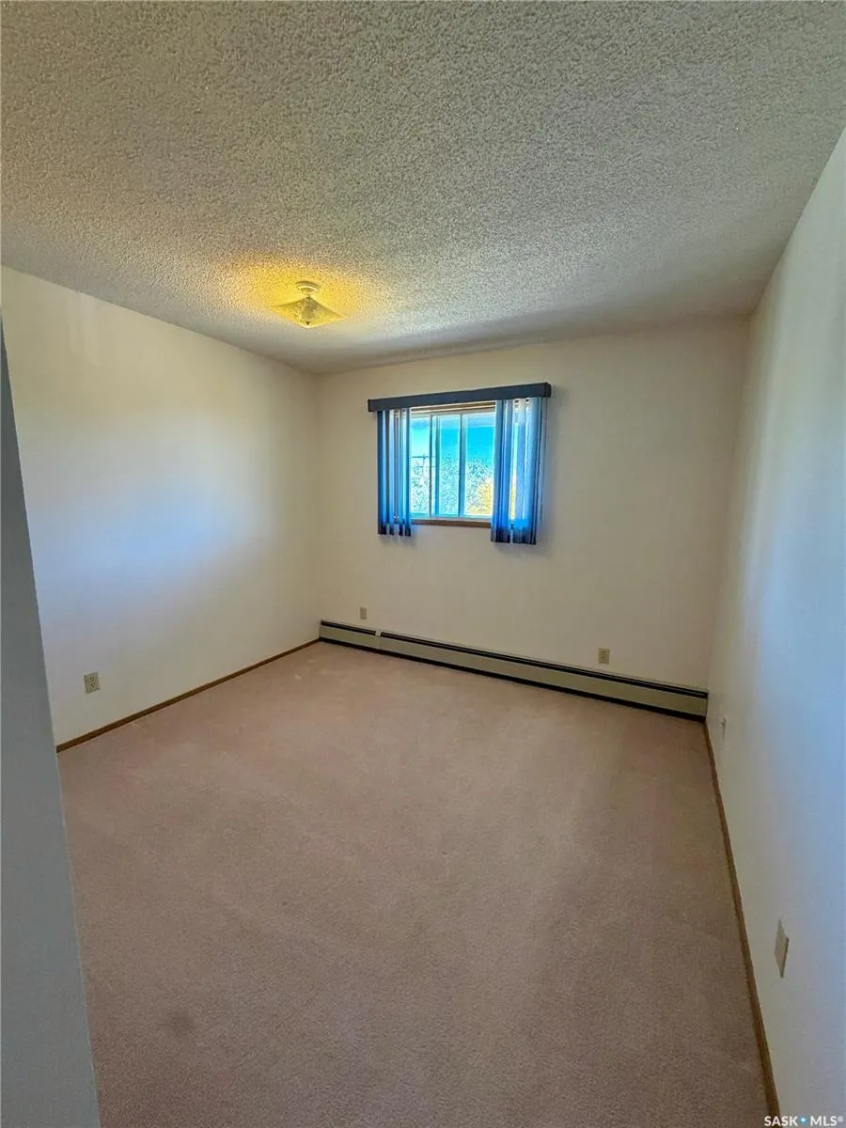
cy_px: 564
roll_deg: +0.0
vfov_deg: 102.1
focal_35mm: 14
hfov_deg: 85.7
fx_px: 456
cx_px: 423
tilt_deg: -8.5
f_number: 2.2
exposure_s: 1/60
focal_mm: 2.22
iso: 320
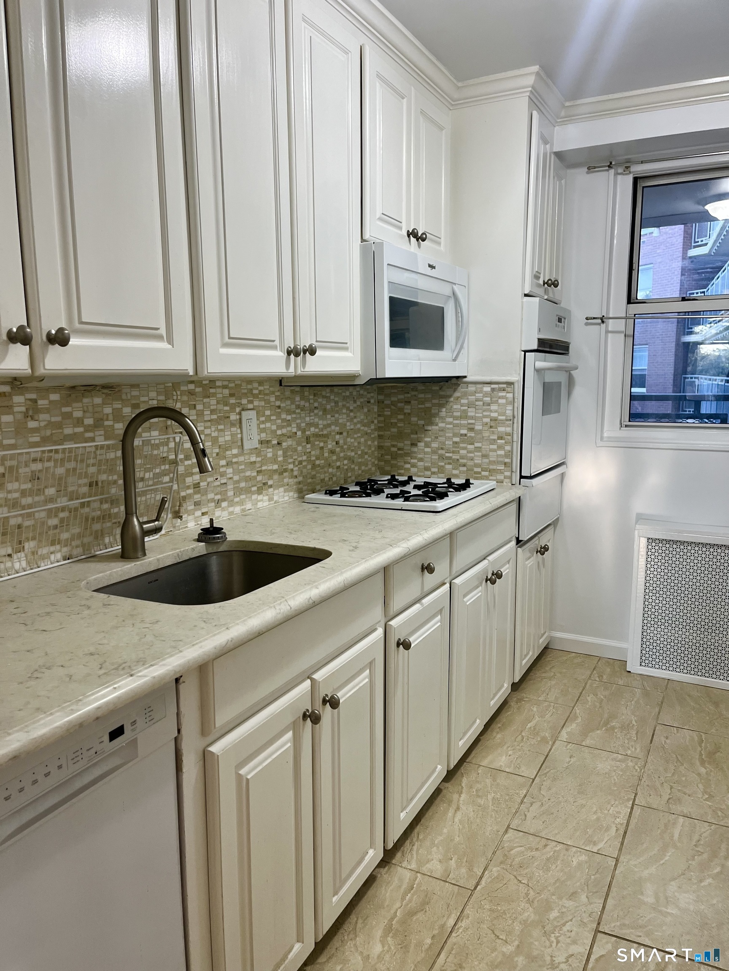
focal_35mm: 26
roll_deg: +2.0
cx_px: 364
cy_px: 486
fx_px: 730
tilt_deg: -8.8
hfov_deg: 53.1
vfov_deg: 67.3
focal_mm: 5.1
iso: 80
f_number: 1.6
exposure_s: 1/120
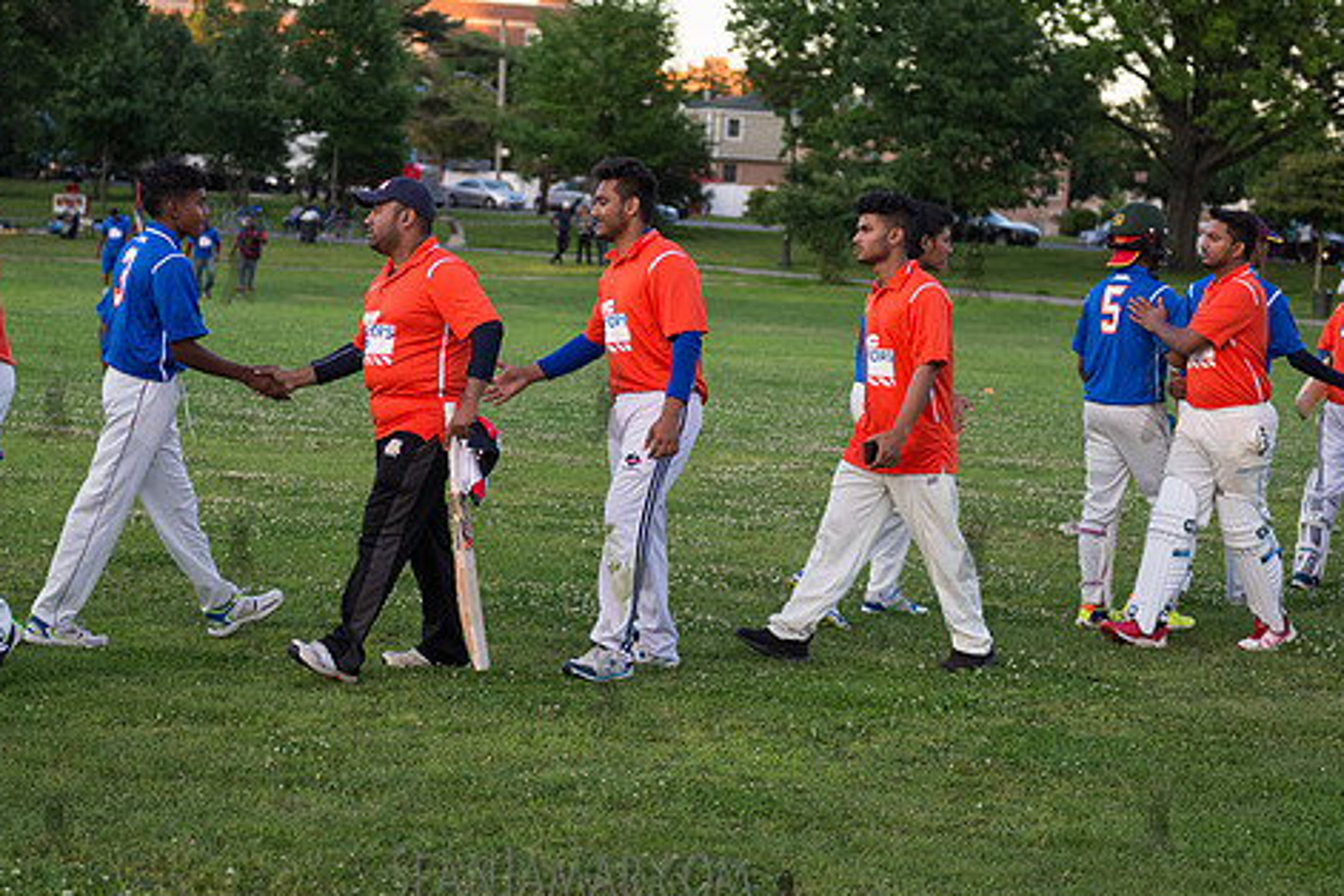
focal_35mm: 69
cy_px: 392
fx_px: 2576
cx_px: 605
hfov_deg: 29.2
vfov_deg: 19.7
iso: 1600
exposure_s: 1/2000
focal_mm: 56
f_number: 2.8
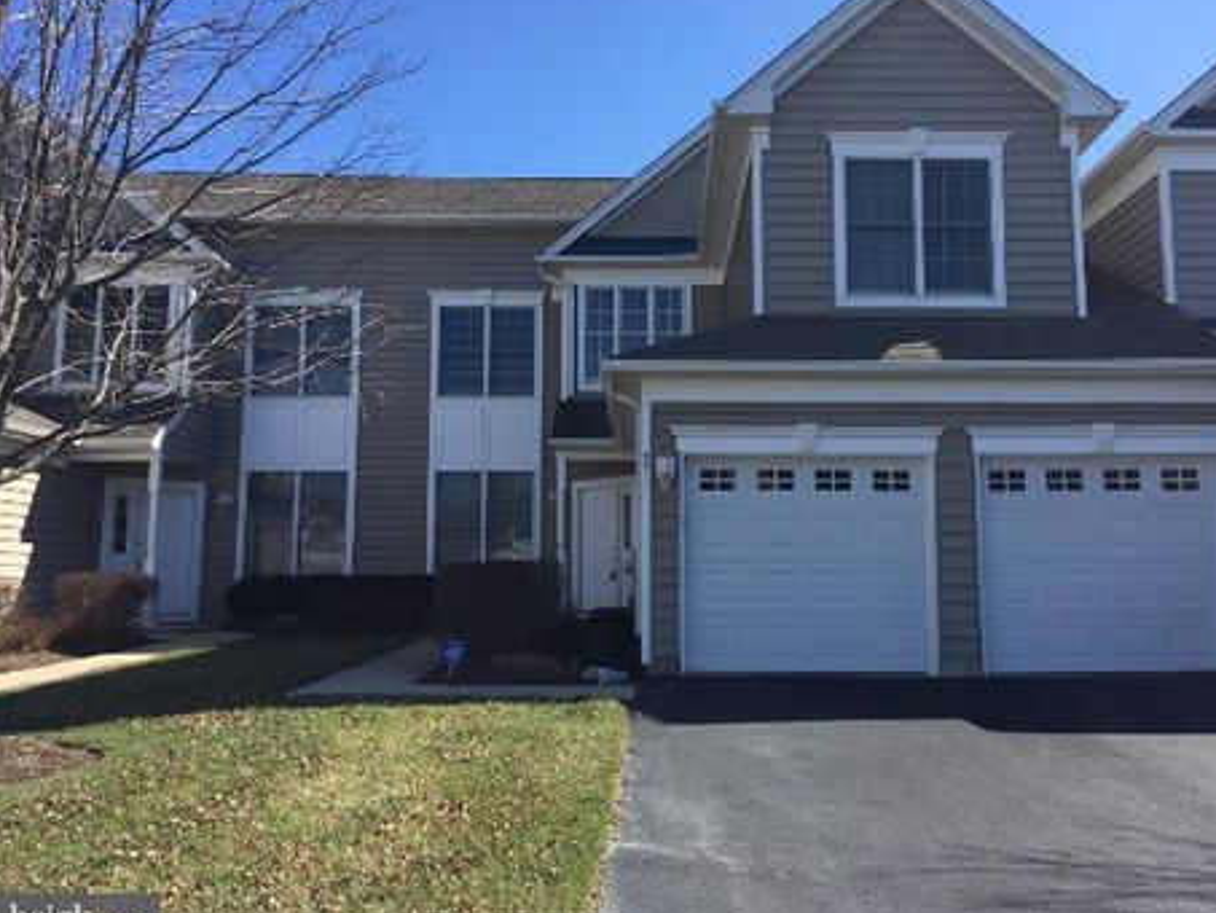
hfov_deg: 56.7
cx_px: 668
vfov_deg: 44.2
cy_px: 444
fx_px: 1124
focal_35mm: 32
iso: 32
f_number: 2.2
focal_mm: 4.15
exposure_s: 1/1199
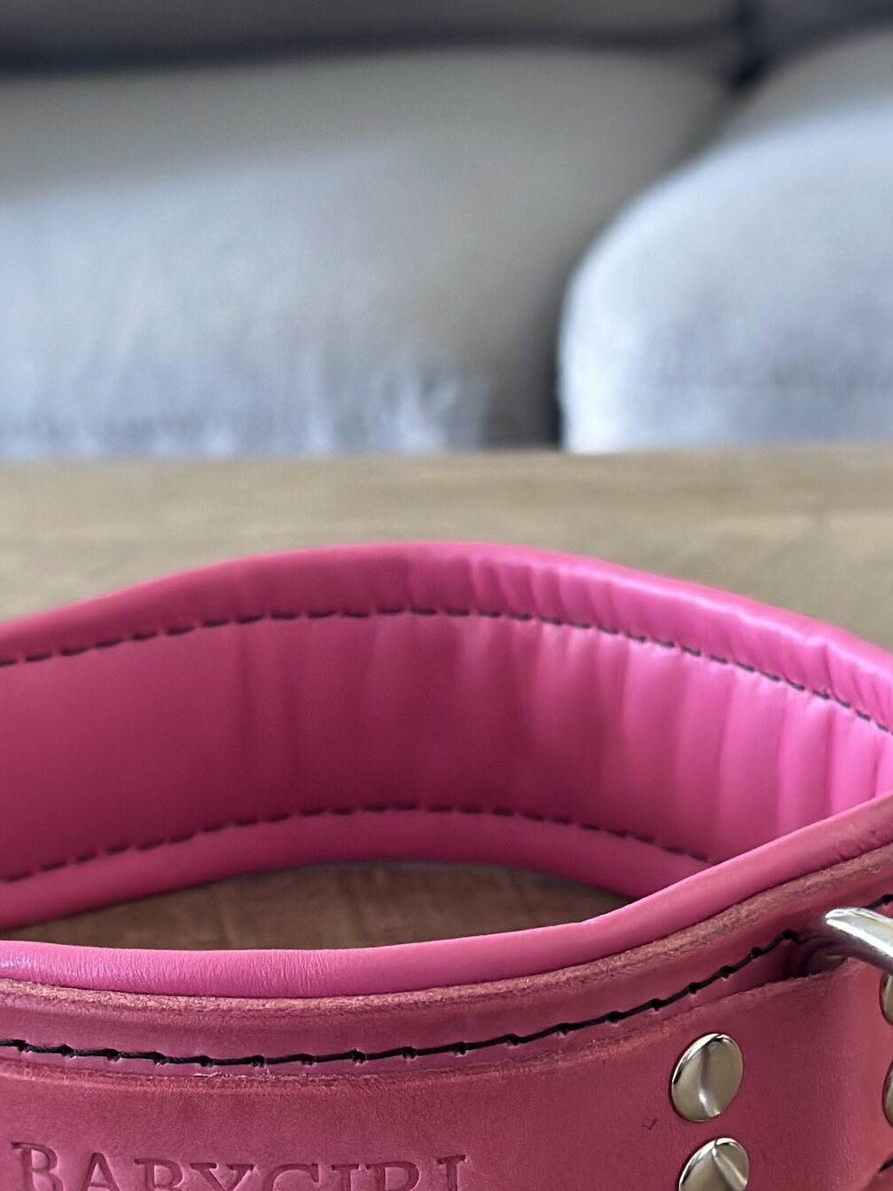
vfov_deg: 20.9
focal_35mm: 92
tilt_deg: -25.5
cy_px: 1047
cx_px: 312
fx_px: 3164
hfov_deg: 16.0
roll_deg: +4.4
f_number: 1.78
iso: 500
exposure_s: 1/40
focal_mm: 6.86
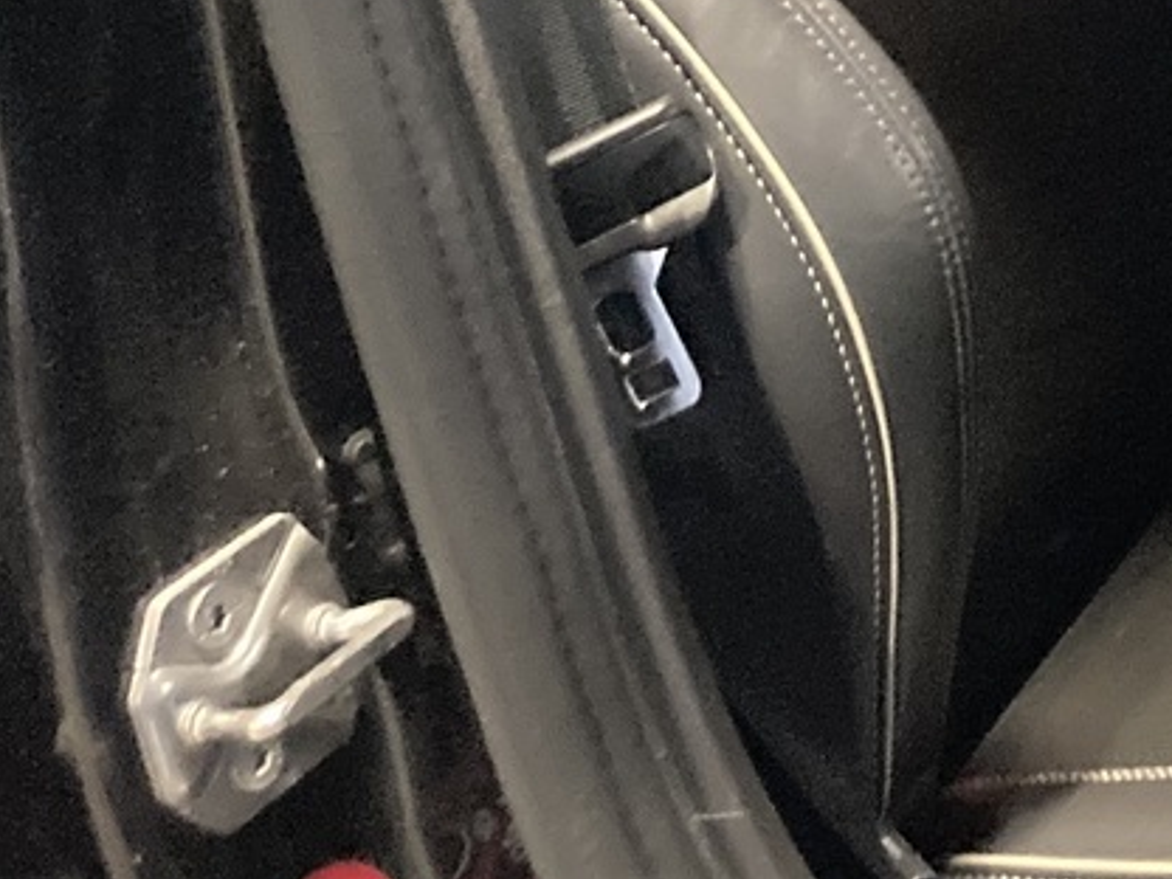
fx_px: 3284
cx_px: 1575
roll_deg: -1.4
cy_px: -454
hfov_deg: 18.6
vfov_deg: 14.2
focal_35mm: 97
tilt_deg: -16.1
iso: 640
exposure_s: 1/27
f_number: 1.8
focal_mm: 3.99
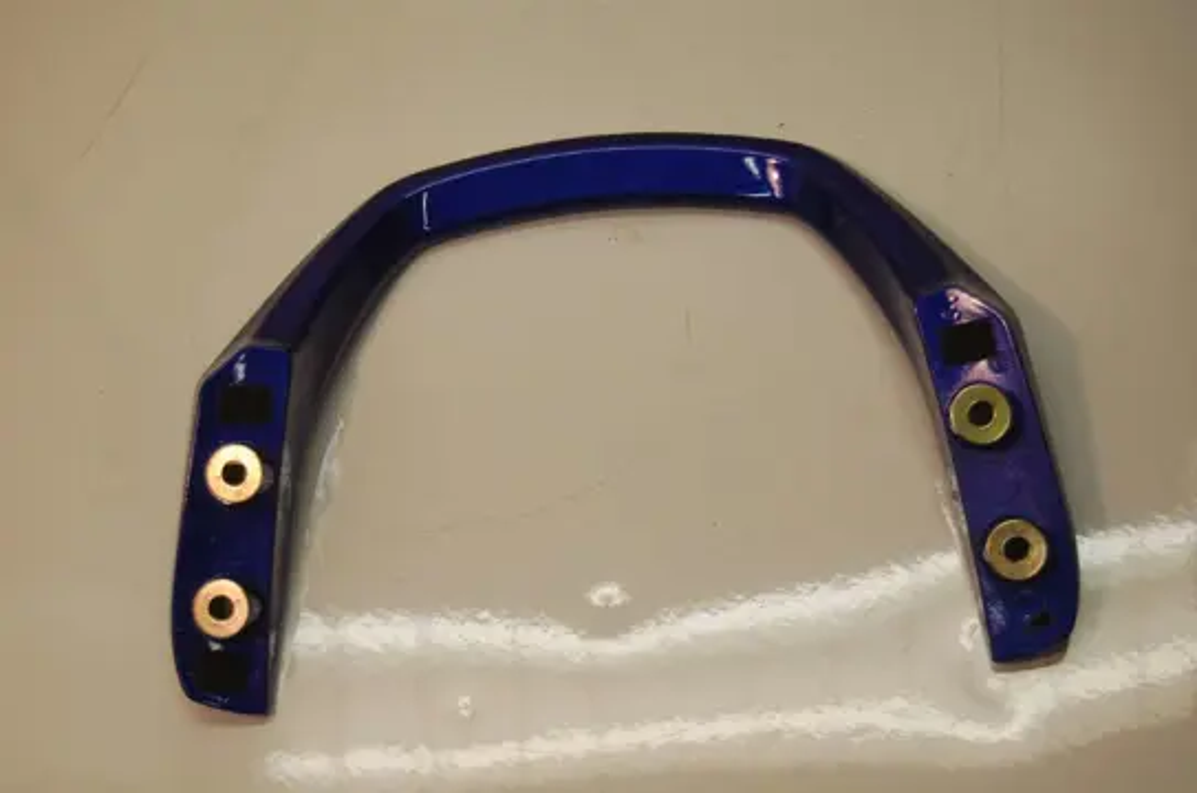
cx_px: 598
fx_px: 1991
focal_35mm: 60
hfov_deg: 33.5
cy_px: 396
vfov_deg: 22.5
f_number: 5.6
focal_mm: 40
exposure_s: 1/125
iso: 400
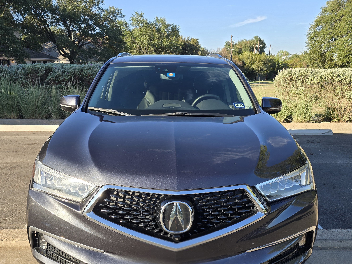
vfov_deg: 45.3
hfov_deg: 58.3
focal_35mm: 31
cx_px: 172
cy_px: 149
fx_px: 315
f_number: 1.7
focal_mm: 6.3
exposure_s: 1/345
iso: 12
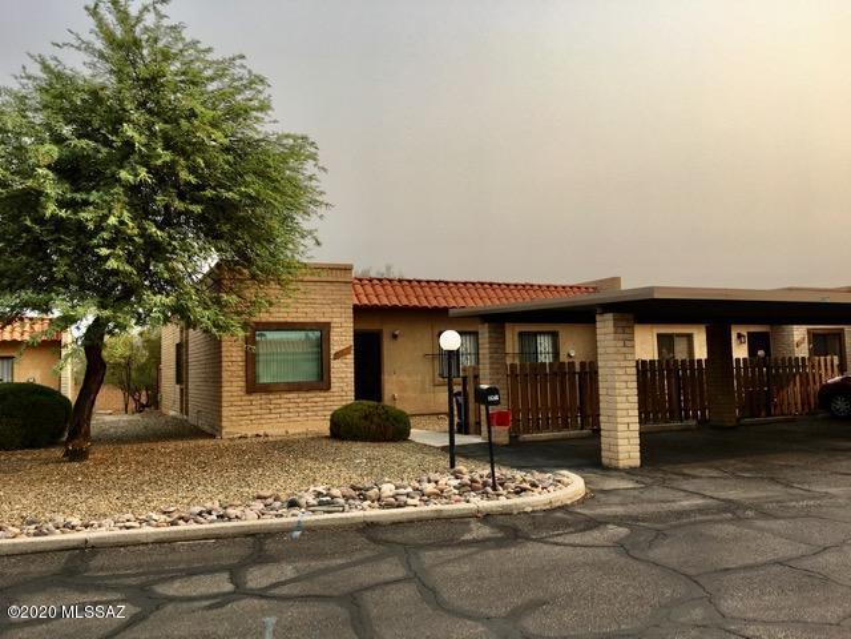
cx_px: 426
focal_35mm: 29
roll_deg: +1.8
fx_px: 713
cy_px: 320
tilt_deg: +3.0
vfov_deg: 48.2
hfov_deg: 61.7
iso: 25
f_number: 2.2
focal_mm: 4.15
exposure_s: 1/1637
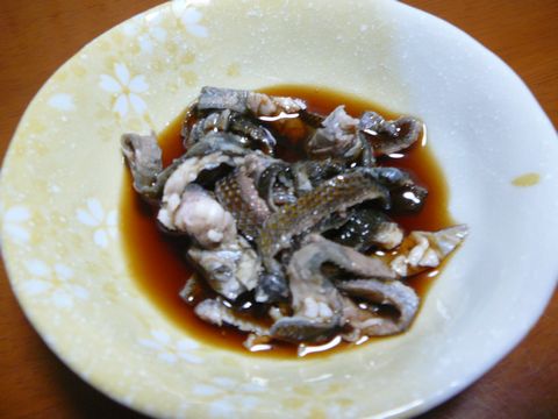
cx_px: 279
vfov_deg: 40.7
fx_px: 564
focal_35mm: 35
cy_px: 210
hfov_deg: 52.6
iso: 200
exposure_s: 1/20
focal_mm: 5.2
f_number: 2.8
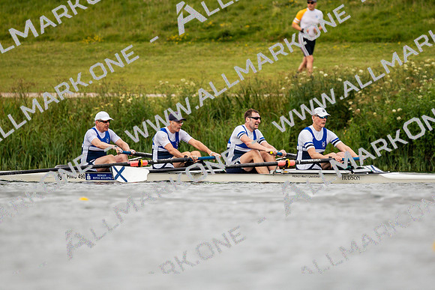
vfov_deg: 1.5
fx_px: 10877
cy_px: 145
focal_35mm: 900
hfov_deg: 2.3
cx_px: 218
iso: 400
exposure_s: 1/2000
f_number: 6.3
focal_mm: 600
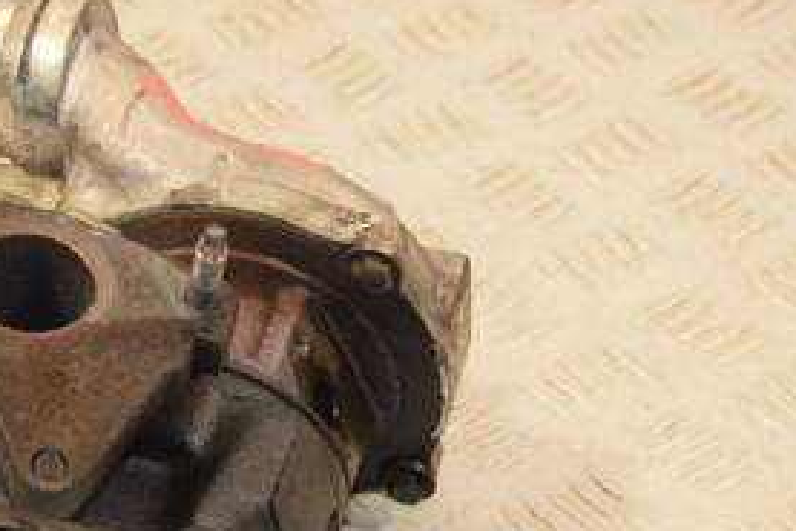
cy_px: 330
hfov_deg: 14.0
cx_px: 293
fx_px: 3232
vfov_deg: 9.4
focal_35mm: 146
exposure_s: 1/200
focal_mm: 45
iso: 800
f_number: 6.3
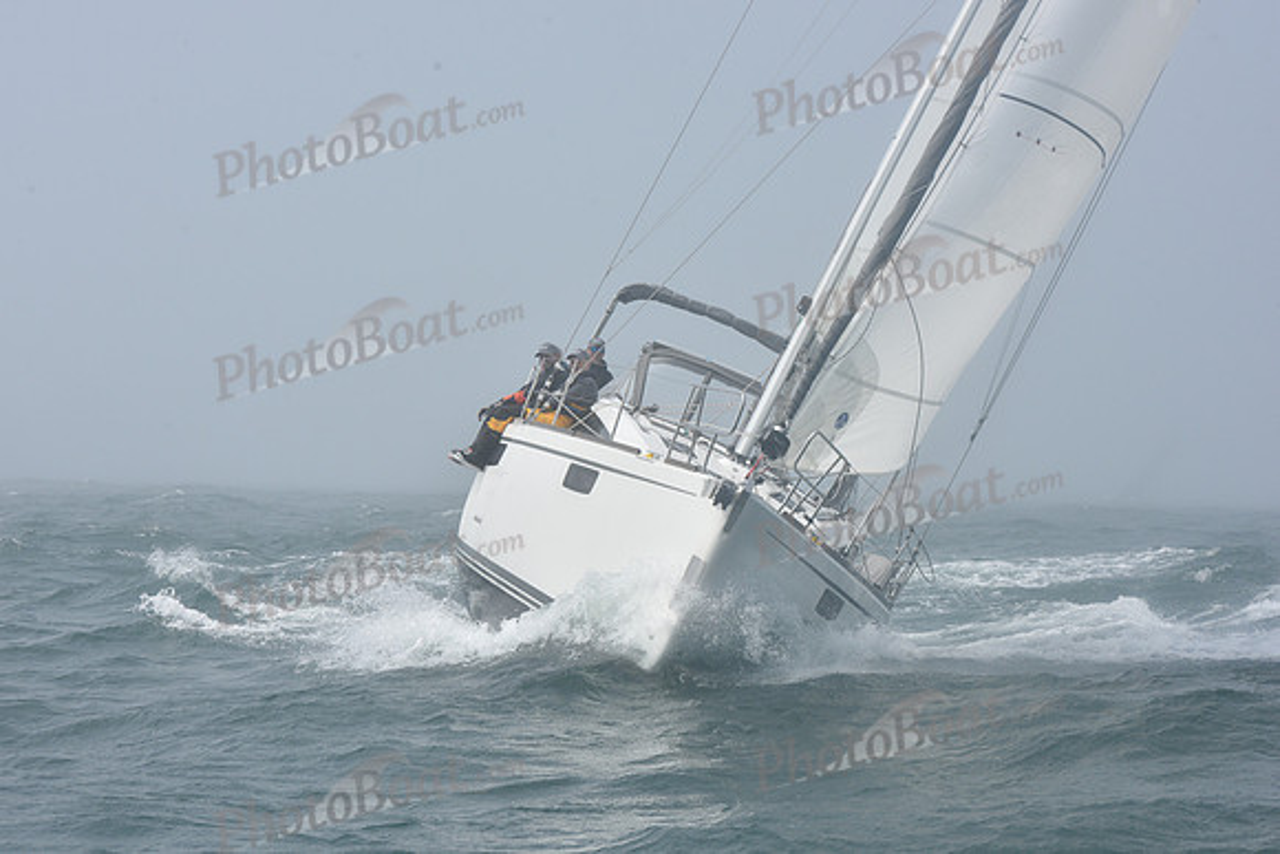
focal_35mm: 92
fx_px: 3272
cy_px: 427
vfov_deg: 14.9
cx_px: 640
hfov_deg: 22.1
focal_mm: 92
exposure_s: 1/800
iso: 320
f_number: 11
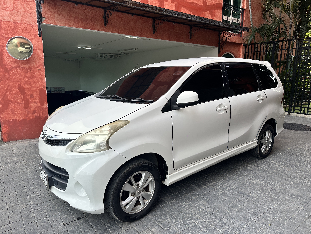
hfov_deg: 71.6
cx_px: 156
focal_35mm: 24
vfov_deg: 56.8
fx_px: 216
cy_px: 117
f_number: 1.78
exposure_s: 1/473
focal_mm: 6.86
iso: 80
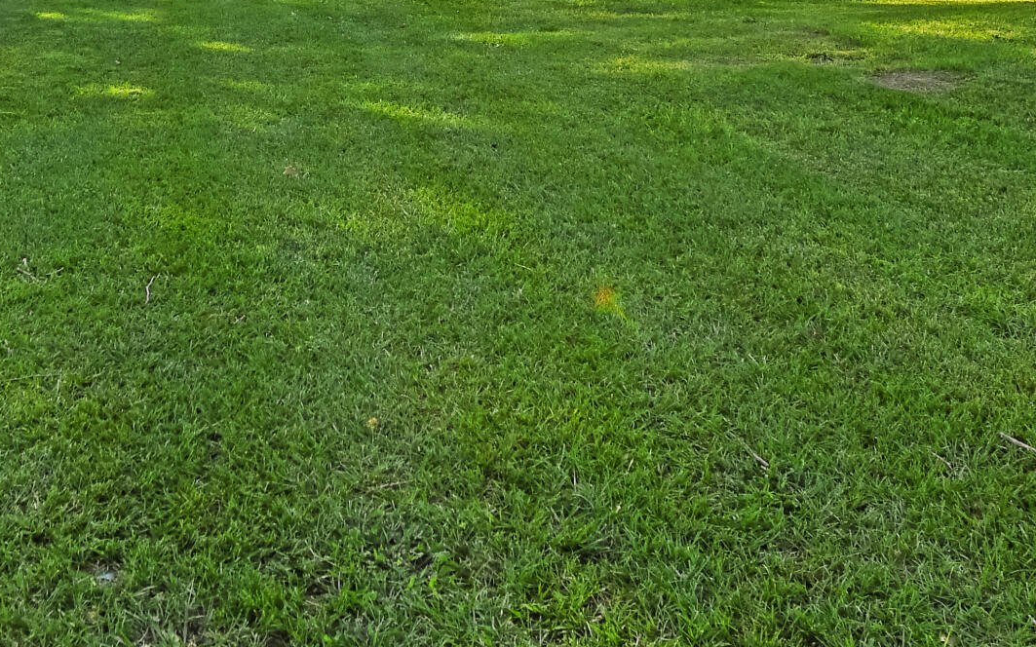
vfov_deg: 20.7
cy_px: -148
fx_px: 1637
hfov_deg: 34.1
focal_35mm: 58
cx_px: 210
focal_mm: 14
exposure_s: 1/320
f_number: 7.1
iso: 100
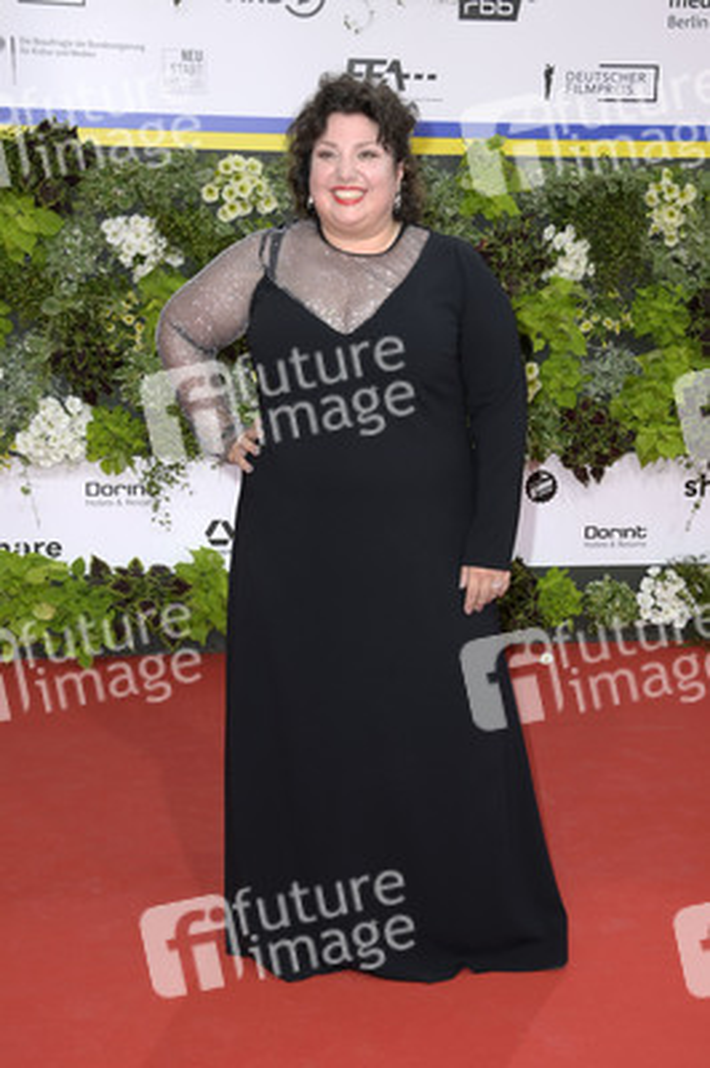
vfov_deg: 38.2
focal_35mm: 52
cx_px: 355
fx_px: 1541
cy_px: 534
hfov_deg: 25.9
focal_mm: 52
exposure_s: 1/250
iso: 400
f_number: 6.3
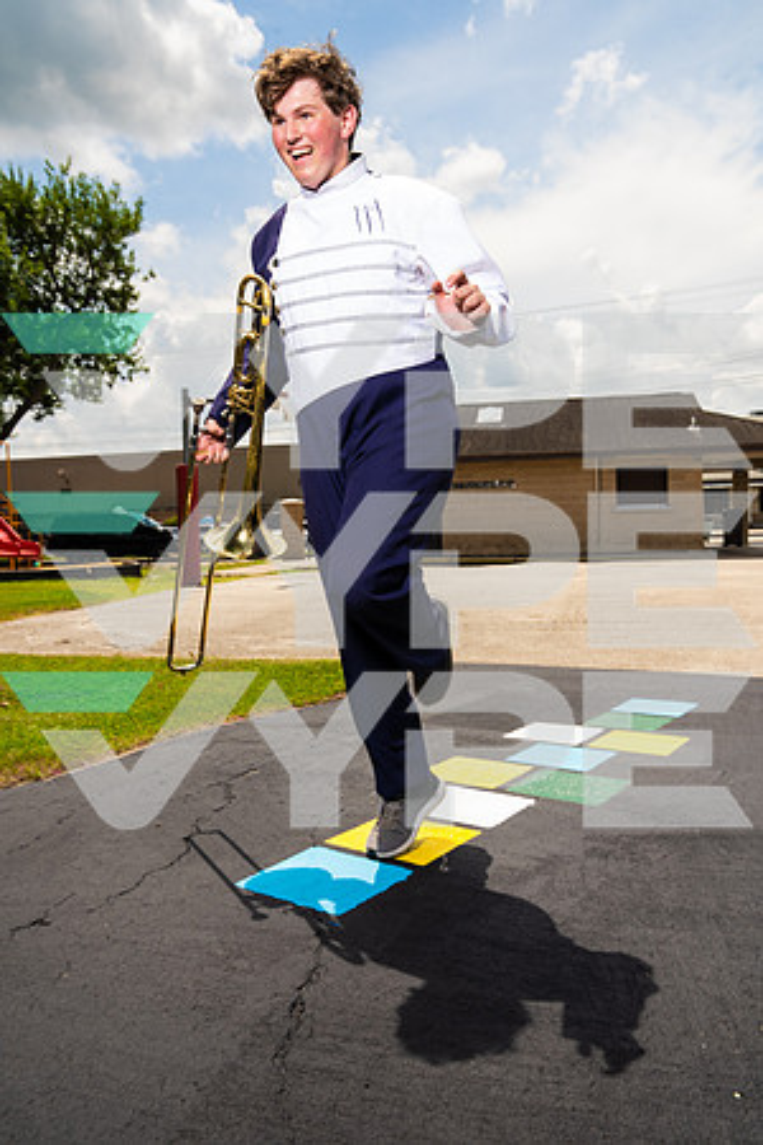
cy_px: 572
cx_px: 382
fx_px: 1017
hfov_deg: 41.1
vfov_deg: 58.7
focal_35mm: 32
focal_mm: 32
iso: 200
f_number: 11
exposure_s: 1/250
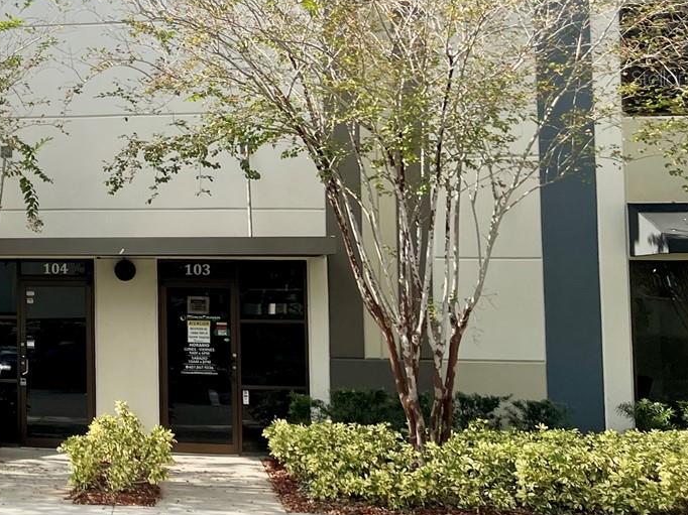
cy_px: 78
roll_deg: +0.4
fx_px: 1212
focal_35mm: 61
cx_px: -81
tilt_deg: +8.5
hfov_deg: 28.6
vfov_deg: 23.5
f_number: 1.5
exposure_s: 1/4444
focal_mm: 5.7
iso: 50
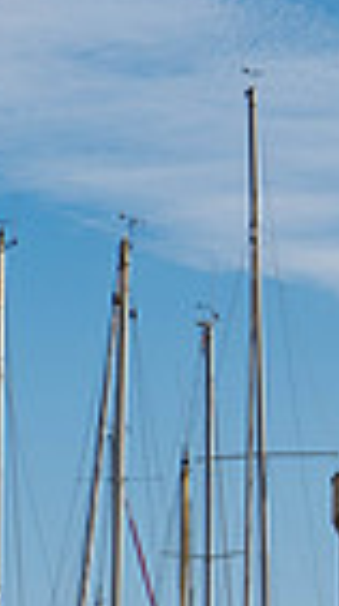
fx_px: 4841
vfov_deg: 7.1
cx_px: 905
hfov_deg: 3.9
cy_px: 630
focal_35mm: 302
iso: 64
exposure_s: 1/640
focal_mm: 70
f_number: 6.3
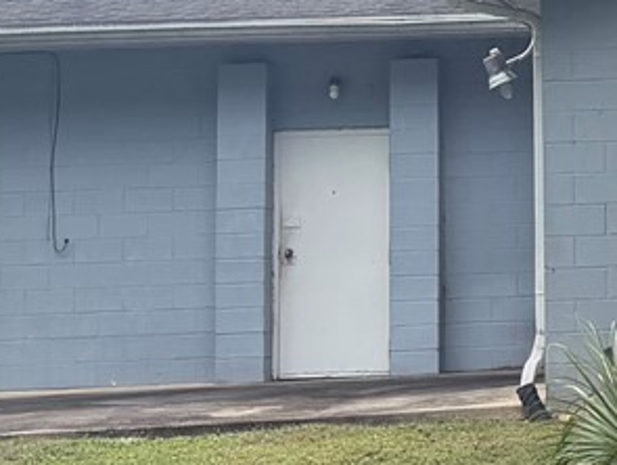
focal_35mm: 130
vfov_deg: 11.3
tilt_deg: +5.8
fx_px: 2320
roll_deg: +2.4
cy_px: 34
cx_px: 975
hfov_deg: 14.0
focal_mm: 6.76
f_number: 1.78
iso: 100
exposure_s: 1/1727
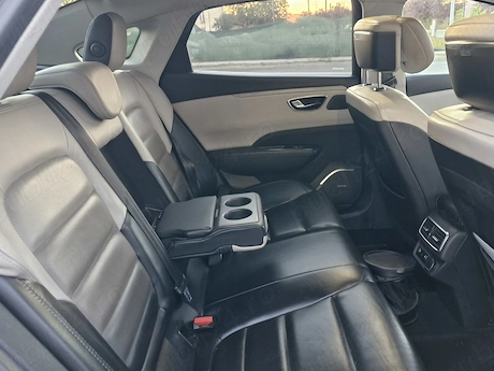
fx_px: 428
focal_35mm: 30
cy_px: 184
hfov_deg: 59.7
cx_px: 281
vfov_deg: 46.8
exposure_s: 1/33
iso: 640
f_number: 1.8
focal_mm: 5.54
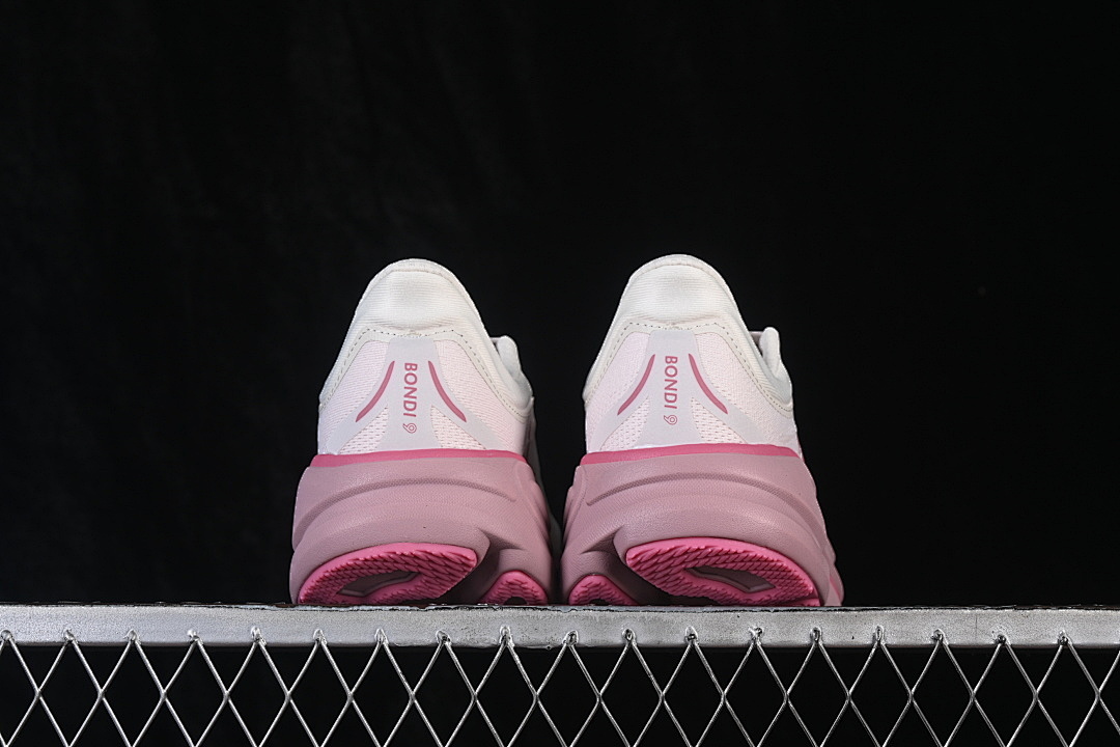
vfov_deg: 18.2
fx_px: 2333
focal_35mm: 75
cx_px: 560
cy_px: 374
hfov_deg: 27.0
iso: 160
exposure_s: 1/80
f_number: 8
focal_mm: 50
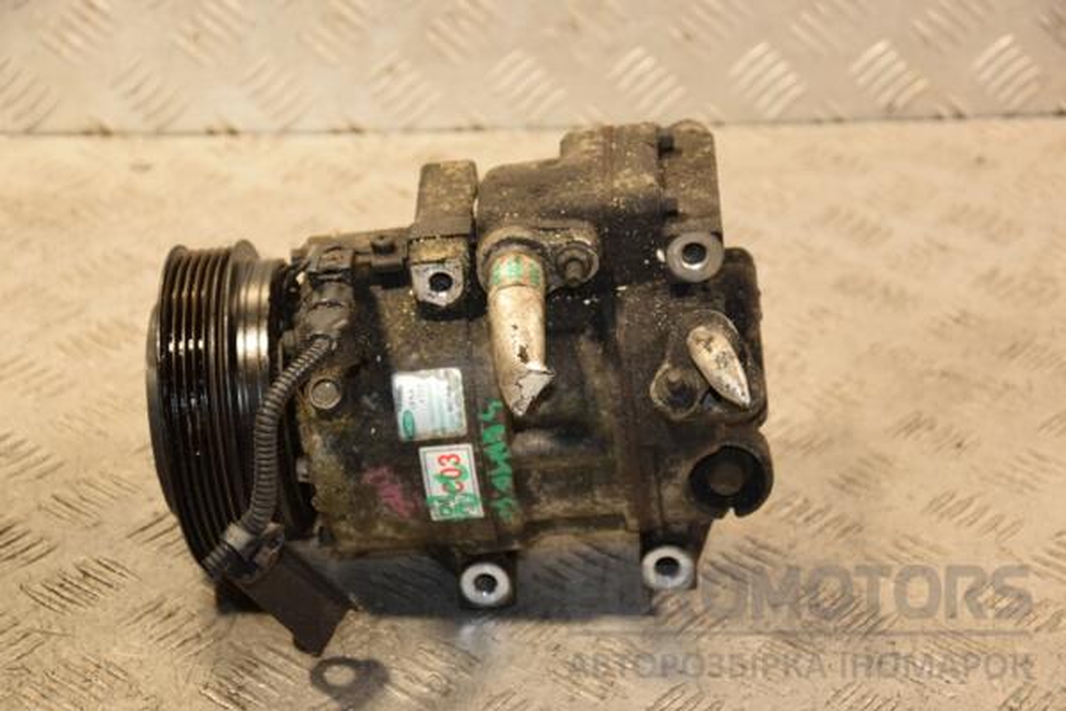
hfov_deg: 21.9
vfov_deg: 14.7
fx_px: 2754
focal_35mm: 93
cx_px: 533
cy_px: 356
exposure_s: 1/125
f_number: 5.3
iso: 800
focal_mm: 62
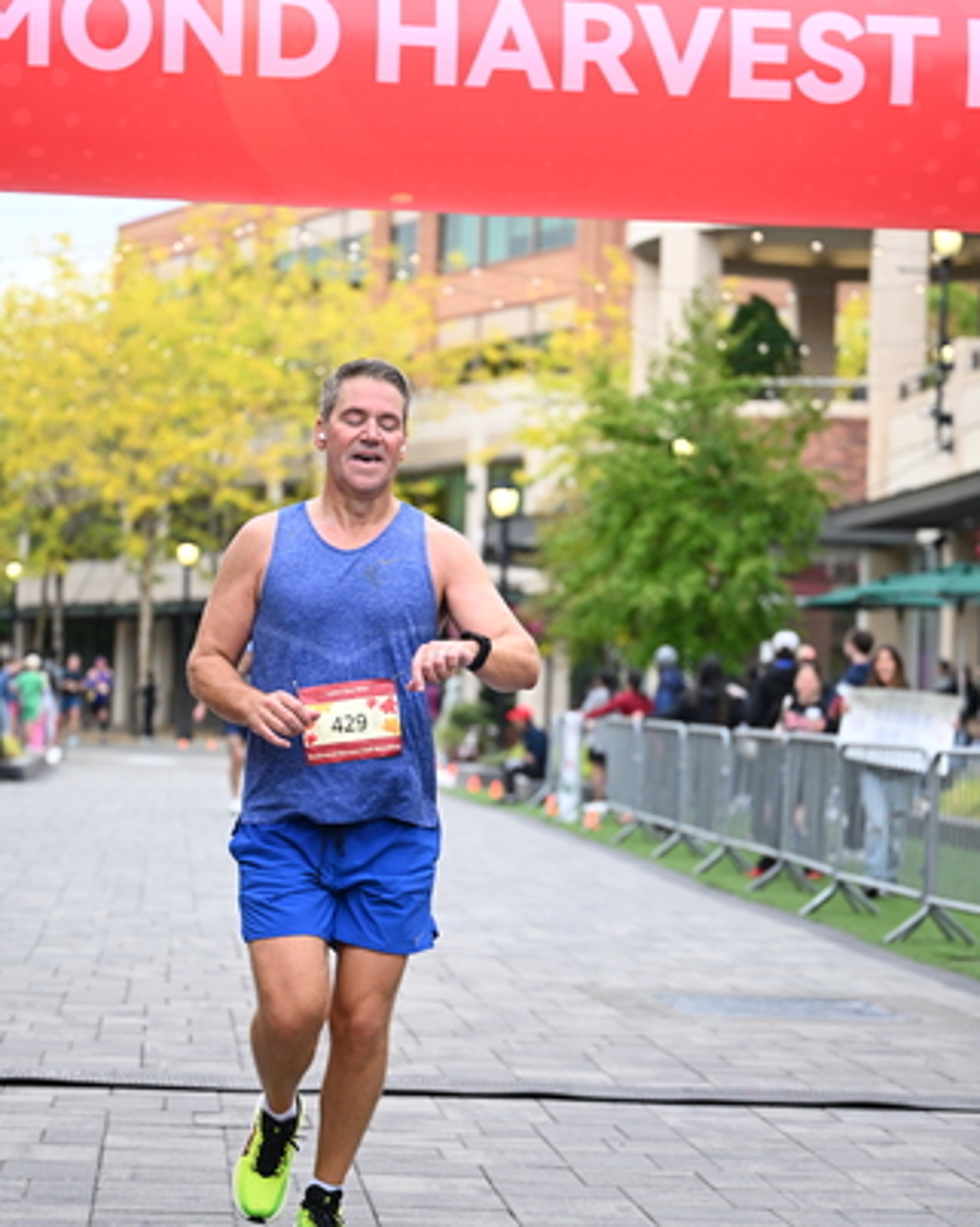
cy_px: 638
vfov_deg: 21.3
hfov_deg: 17.1
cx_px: 447
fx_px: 3267
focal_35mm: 90
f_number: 2.8
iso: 1000
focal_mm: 70
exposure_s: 1/1600
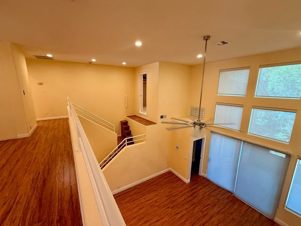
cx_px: 144
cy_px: 115
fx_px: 130
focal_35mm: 15
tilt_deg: -11.3
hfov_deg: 98.1
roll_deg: +0.0
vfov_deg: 81.7
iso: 160
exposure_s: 1/60
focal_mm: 2.22
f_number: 2.2
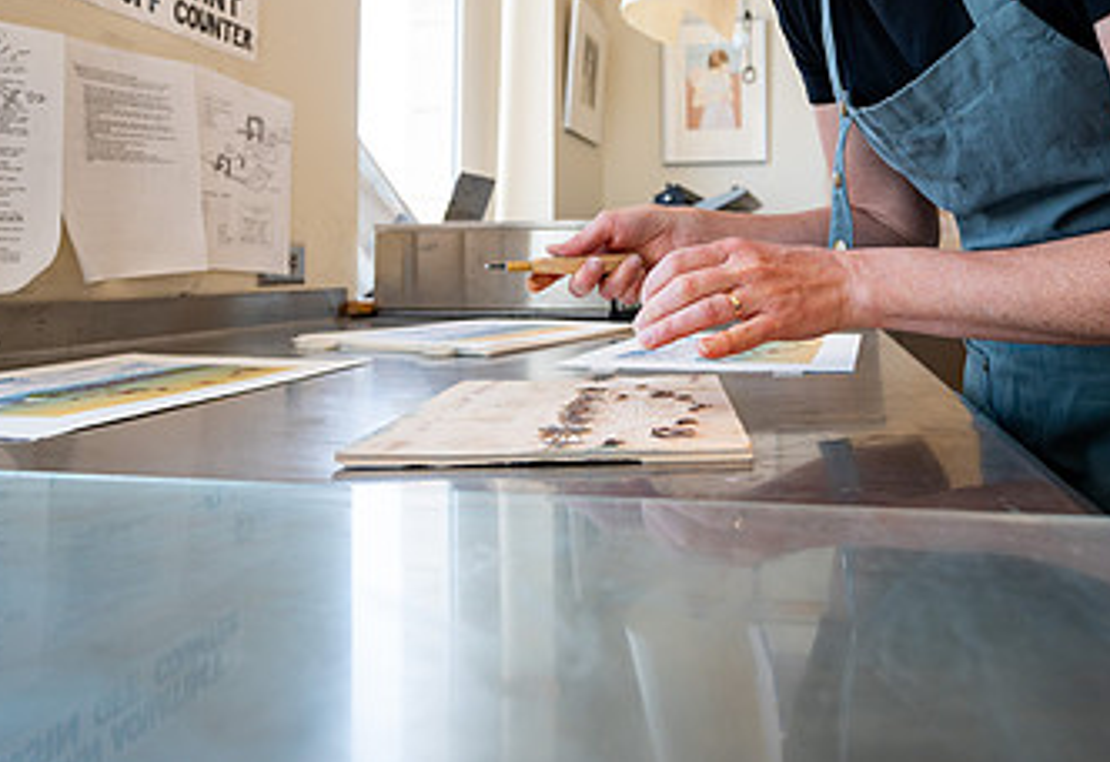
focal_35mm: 25
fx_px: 778
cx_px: 673
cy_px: 217
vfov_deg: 50.6
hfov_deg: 70.2
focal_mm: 14
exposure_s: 1/250
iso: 500
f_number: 4
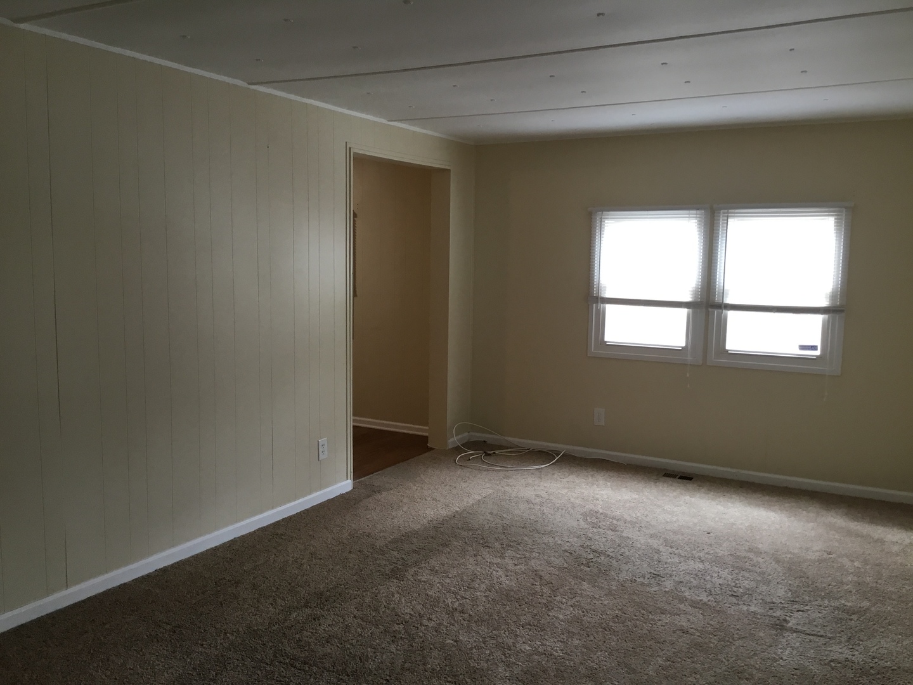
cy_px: 342
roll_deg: -1.0
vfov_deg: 45.4
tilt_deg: -6.7
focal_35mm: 31
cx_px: 456
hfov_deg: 58.4
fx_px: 818
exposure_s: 1/30
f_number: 2.4
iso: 50
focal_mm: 3.3
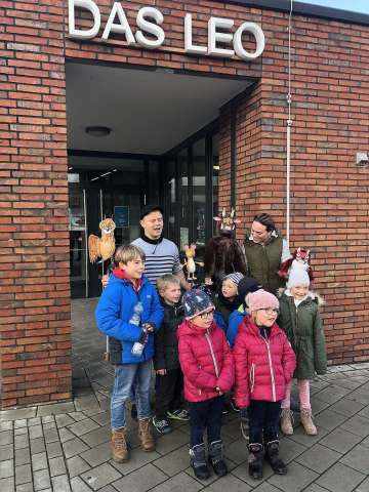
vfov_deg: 63.4
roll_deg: +0.5
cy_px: 246
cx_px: 184
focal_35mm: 28
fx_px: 398
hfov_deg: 49.7
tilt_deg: -1.6
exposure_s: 1/120
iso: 40
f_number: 1.8
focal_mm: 3.99
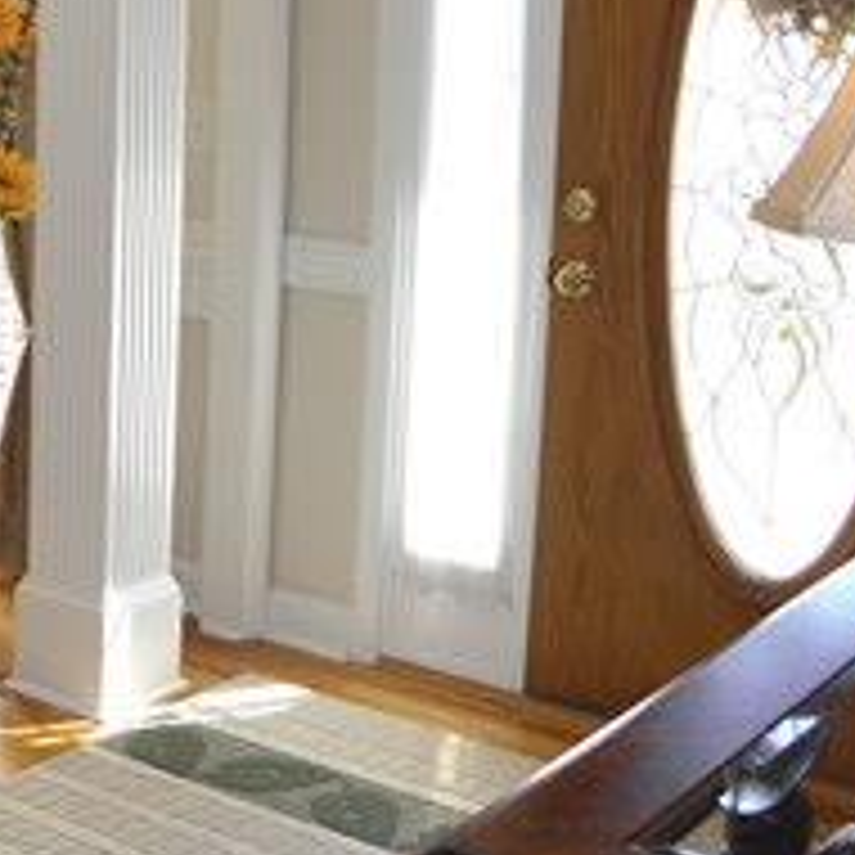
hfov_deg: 25.0
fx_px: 1816
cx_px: -40
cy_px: 232
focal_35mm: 65
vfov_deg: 26.2
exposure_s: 1/30
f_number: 3.5
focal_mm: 5
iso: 100
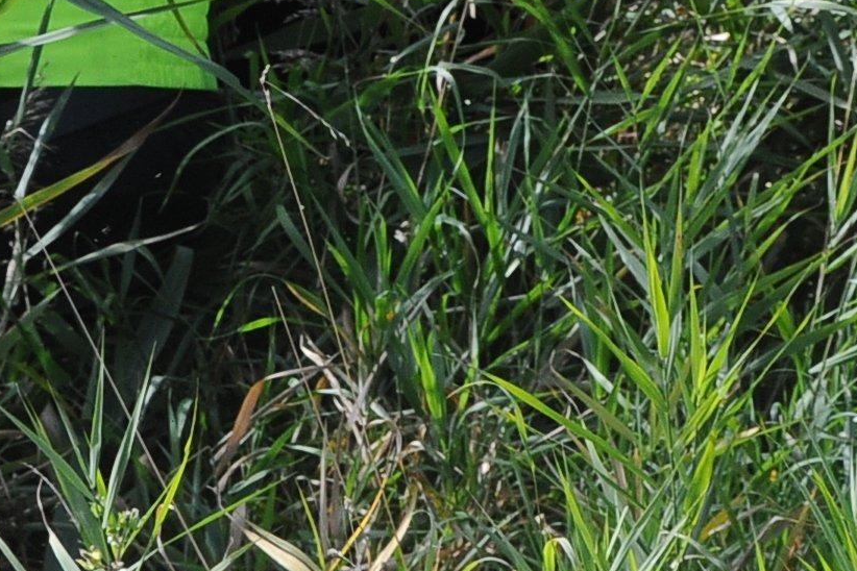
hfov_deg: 3.8
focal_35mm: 542
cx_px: -570
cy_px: 191
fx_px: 12902
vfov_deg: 2.5
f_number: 13
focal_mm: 140
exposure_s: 1/500
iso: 1250
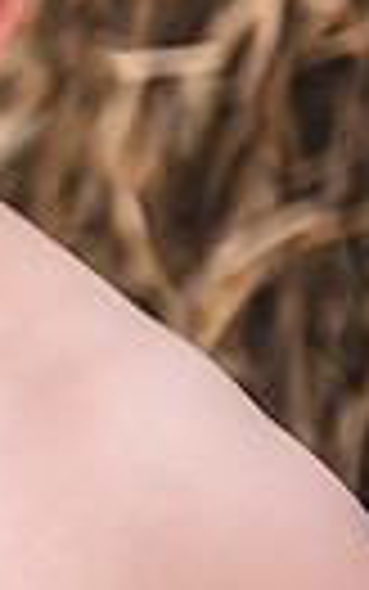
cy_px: 354
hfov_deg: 4.6
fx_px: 4356
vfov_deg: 7.7
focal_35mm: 271
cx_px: -904
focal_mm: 60
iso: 100
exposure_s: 1/400
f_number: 2.8
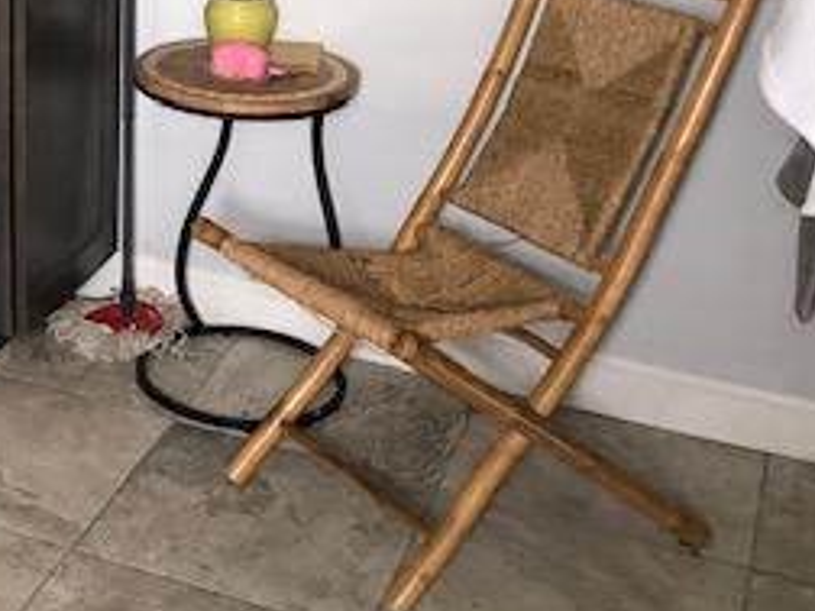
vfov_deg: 20.0
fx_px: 1672
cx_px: -149
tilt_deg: -15.1
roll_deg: +2.1
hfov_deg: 24.9
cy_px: -26
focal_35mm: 71
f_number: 1.8
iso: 100
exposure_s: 1/9
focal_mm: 4
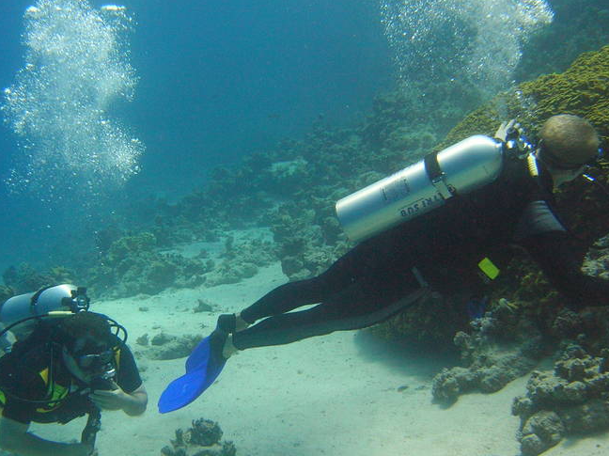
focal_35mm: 42
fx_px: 738
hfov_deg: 44.6
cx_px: 252
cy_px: 249
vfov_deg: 34.3
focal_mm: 5.7
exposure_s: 1/180
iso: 50
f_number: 4.9
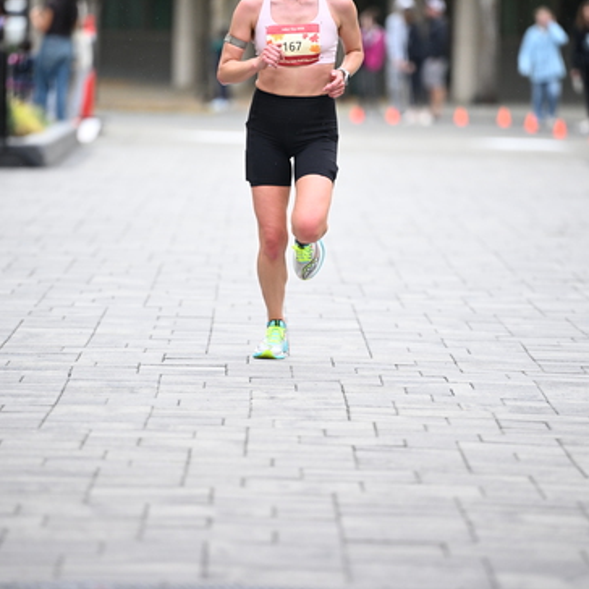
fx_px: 4947
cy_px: 222
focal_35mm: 257
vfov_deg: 6.8
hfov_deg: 6.8
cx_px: 294
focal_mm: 200
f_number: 2.8
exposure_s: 1/1600
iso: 1250
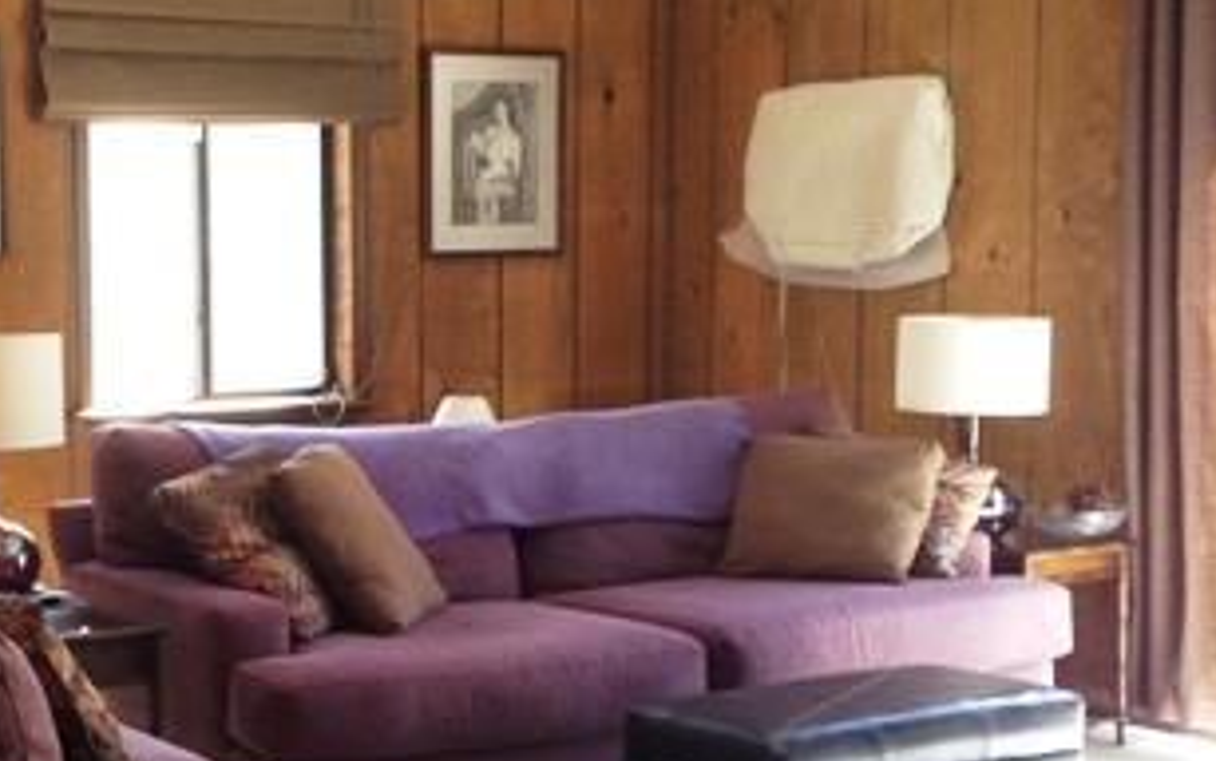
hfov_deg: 27.3
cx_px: 154
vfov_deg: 17.9
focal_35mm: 73
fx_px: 2420
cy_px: 432
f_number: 2.4
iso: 50
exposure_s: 1/24
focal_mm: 3.3
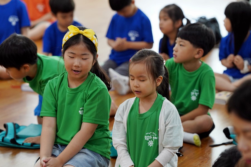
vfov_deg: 8.7
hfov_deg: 13.1
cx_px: 126
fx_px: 1095
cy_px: 84
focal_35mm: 157
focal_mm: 157
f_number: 4
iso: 1600
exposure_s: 1/160
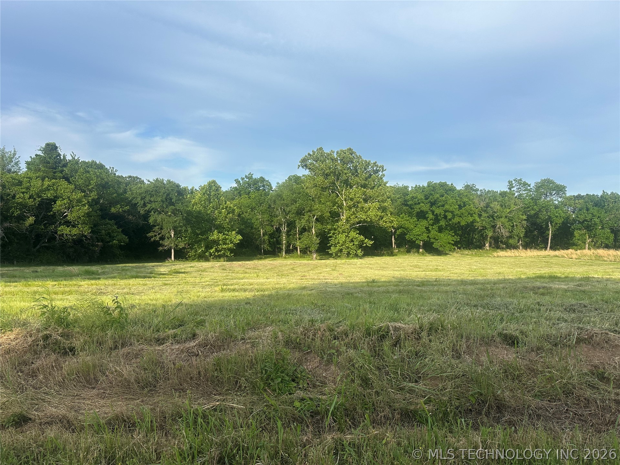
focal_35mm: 24
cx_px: 310
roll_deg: -1.1
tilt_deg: +0.5
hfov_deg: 71.6
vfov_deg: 56.8
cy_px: 232
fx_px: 430
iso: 80
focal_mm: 6.86
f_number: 1.78
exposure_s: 1/2882
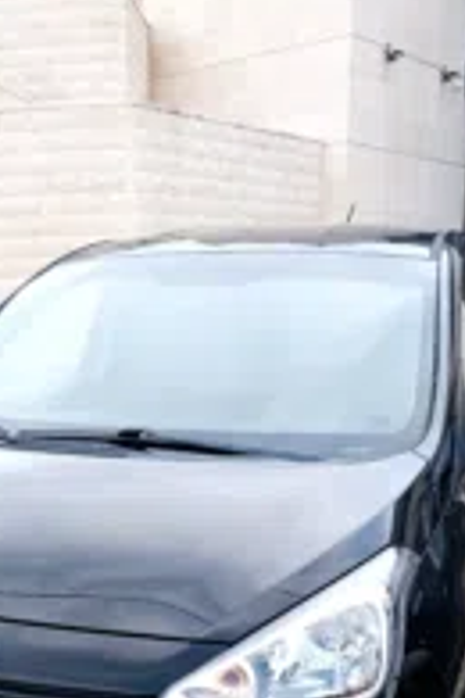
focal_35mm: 49
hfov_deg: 27.0
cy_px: 669
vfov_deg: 36.9
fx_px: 949
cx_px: 97
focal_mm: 6.11
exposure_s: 1/100
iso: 73
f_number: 1.65
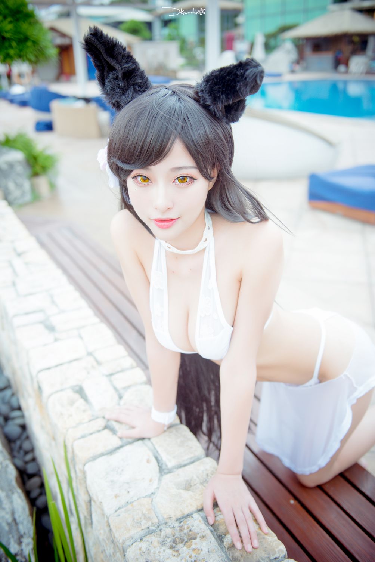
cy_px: 281
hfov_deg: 41.1
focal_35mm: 32
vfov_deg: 58.7
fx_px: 500
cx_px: 188
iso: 200
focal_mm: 32
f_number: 2.8
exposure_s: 1/320
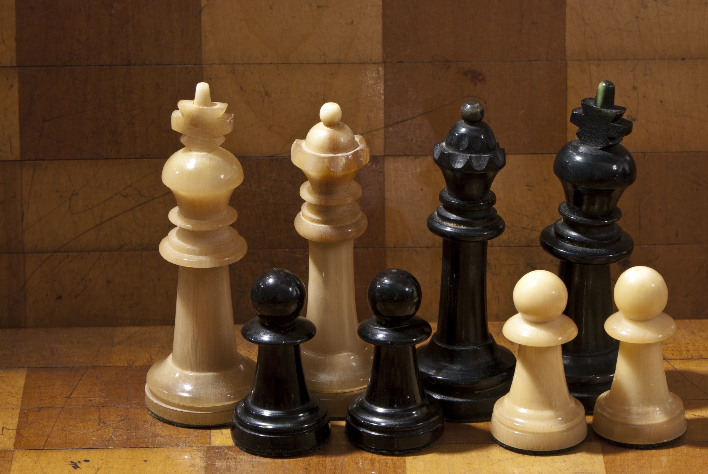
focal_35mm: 158
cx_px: 354
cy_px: 237
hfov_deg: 13.0
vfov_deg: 8.7
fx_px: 3101
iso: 100
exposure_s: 1
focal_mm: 105
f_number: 18
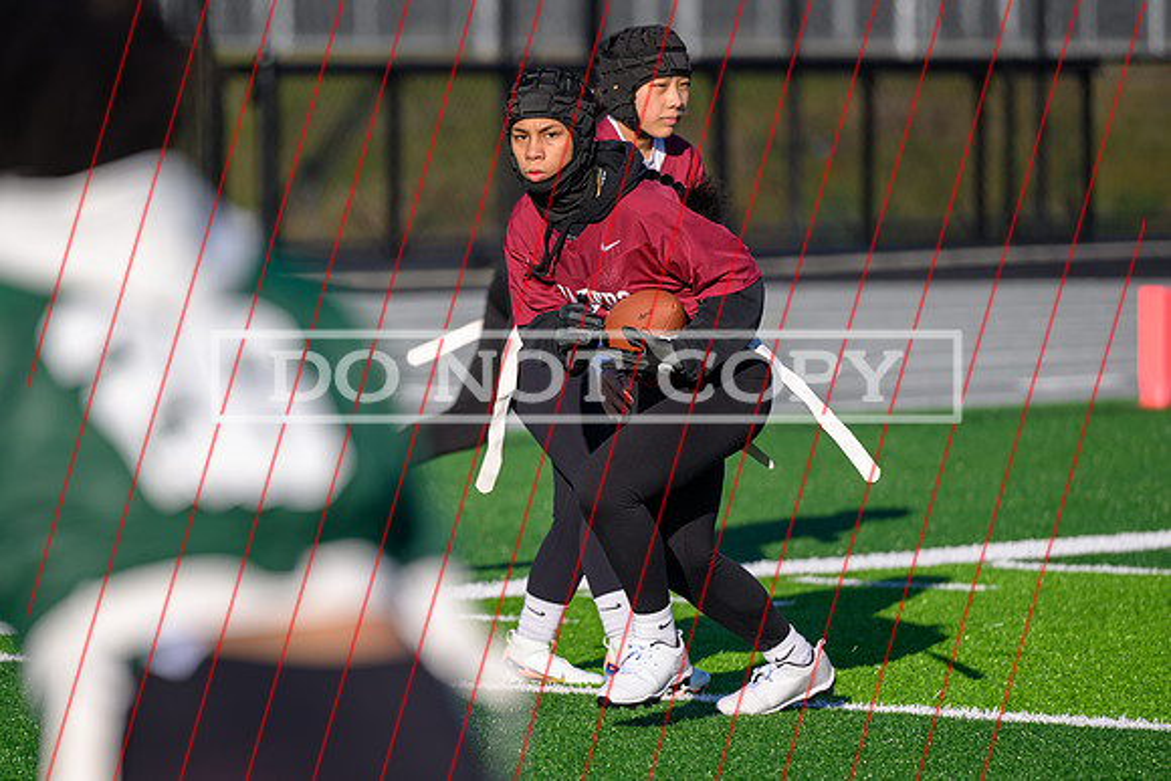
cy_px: 461
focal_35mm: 283
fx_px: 9201
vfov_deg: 4.9
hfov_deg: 7.3
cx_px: 552
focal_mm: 200
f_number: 2.8
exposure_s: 1/1250
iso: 80
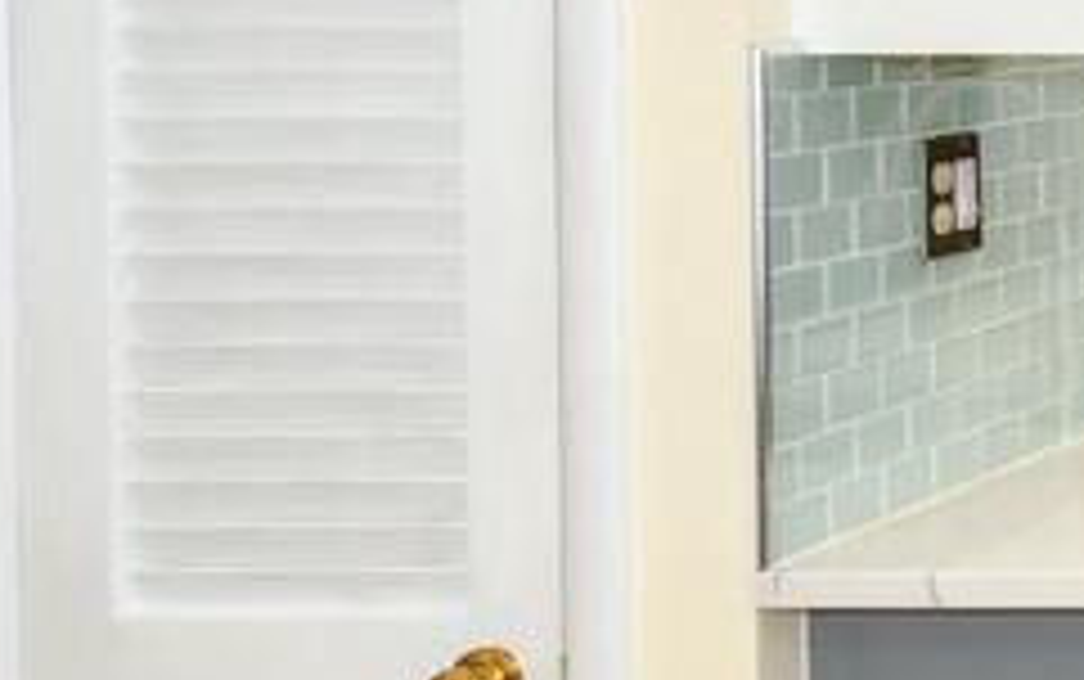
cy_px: 326
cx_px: 2159
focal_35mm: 78
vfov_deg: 16.8
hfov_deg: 18.1
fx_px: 2306
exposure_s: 1/60
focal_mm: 12
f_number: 4
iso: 220
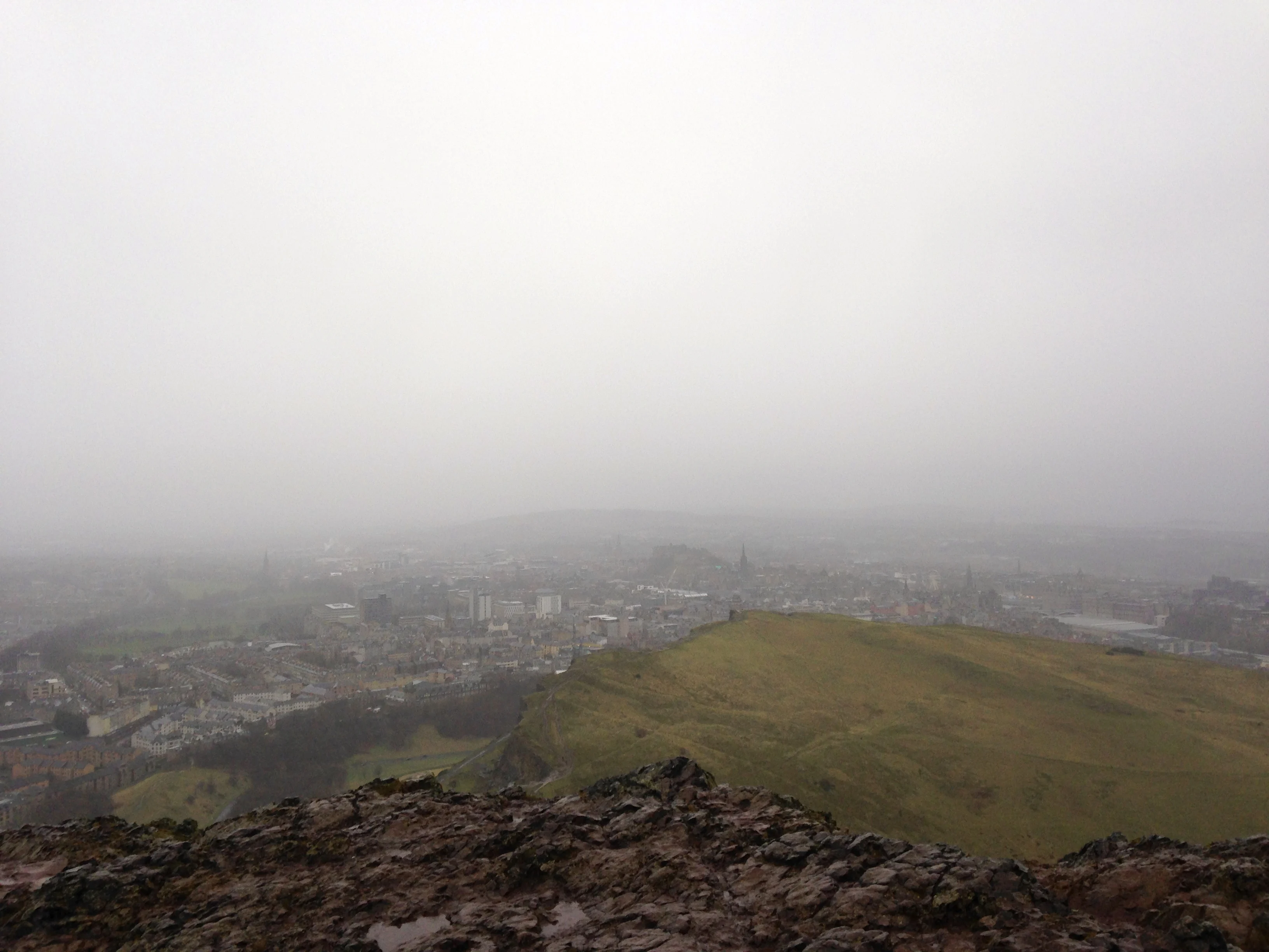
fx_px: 1210
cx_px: 634
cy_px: 476
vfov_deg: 42.9
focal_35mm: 33
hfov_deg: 55.4
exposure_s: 1/120
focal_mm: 4.12
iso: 50
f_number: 2.4
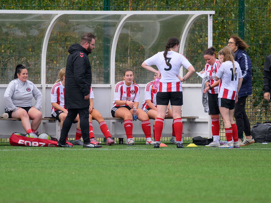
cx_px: 130
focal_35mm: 652
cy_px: 108
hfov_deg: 3.0
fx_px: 5104
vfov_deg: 2.3
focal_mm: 400
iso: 1100
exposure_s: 1/1000
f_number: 5.6
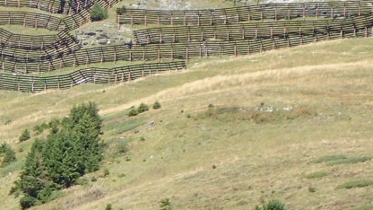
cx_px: -2
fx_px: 3452
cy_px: 0
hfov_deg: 6.2
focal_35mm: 349
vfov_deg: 3.5
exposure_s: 1/250
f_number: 4.9
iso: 100
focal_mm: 18
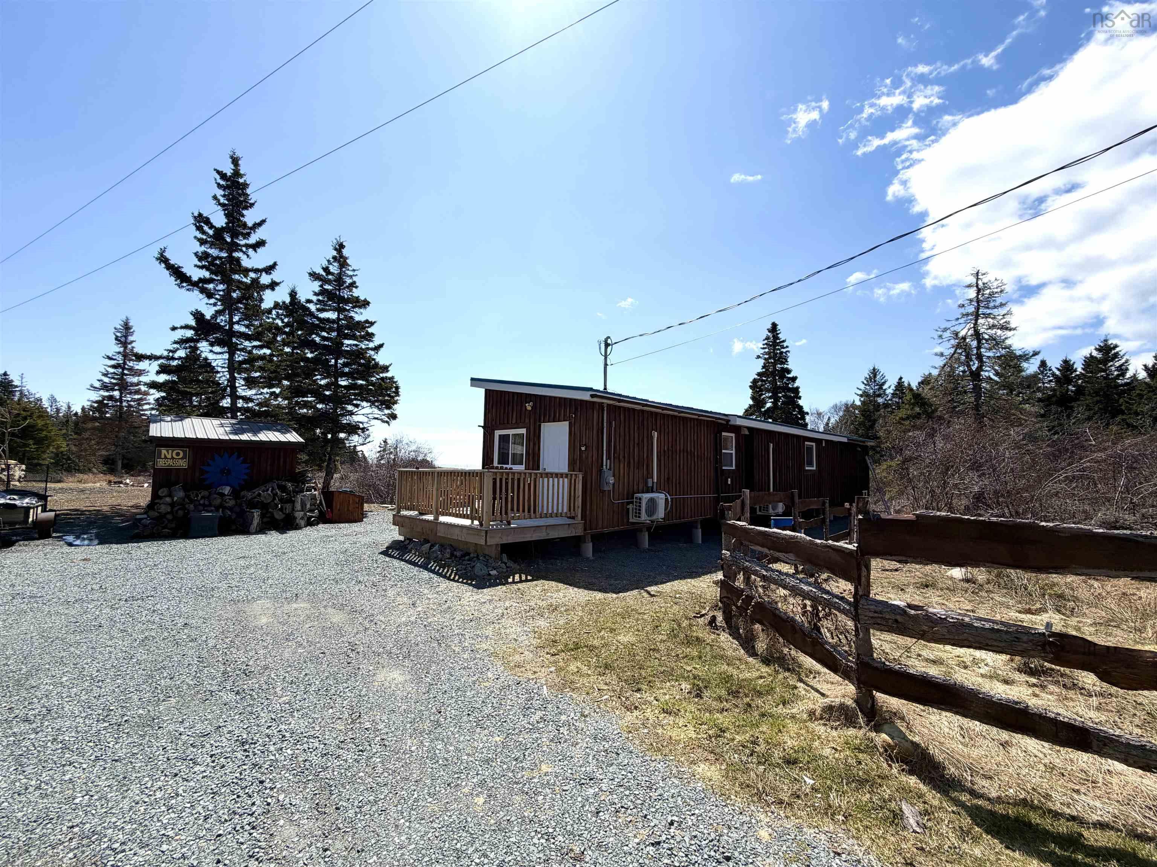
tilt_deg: +4.2
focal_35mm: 14
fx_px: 468
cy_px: 434
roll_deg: -0.9
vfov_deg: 85.7
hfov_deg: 102.1
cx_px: 578
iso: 20
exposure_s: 1/1285
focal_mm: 2.22
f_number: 2.2
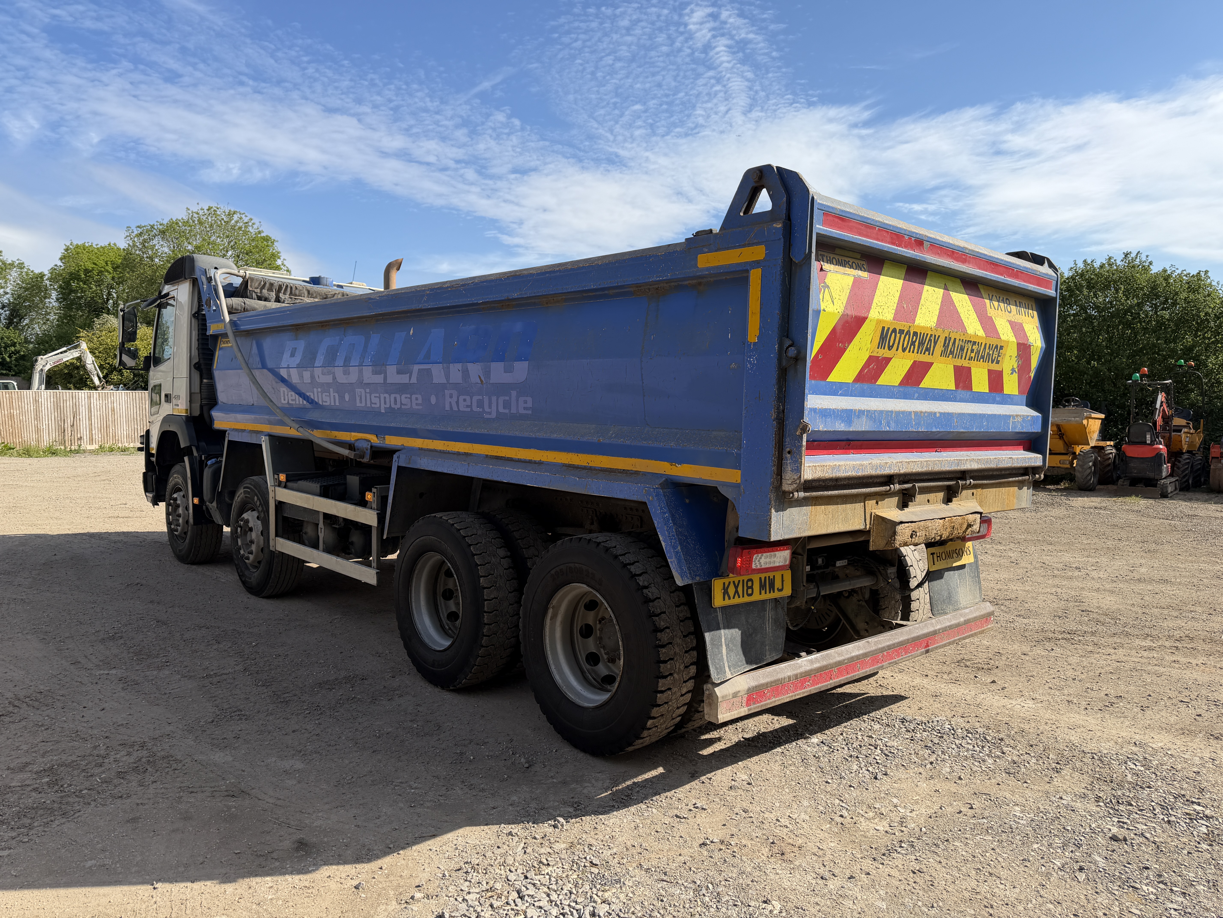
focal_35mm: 24
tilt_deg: -4.4
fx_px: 848
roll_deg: +0.4
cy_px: 459
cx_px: 612
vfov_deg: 56.8
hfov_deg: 71.6
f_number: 1.78
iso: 80
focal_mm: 6.76
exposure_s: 1/3584
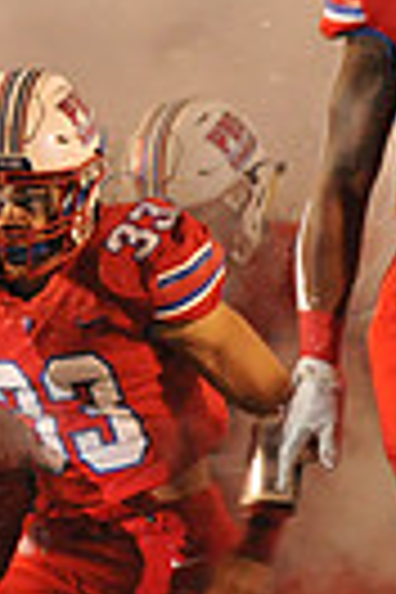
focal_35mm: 593
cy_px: 320
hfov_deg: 2.3
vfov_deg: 3.5
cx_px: -837
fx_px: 9784
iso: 5000
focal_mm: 135
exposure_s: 1/160
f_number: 7.1
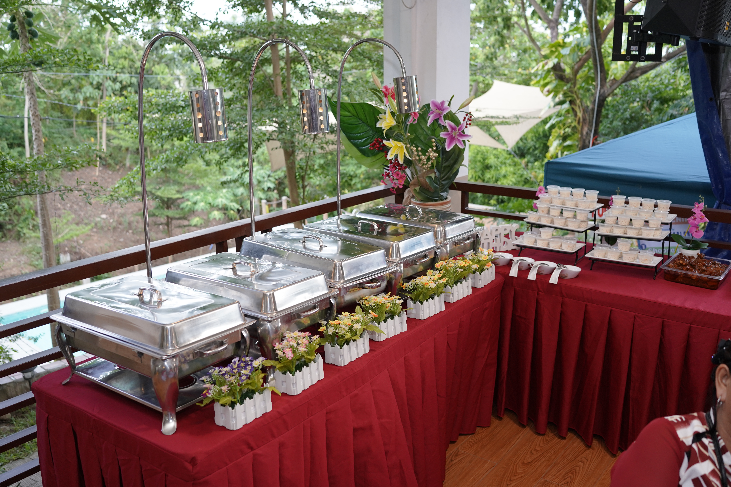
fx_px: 711
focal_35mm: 35
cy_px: 244
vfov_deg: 37.9
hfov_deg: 54.4
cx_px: 366
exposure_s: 1/160
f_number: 3.5
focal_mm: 35
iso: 800
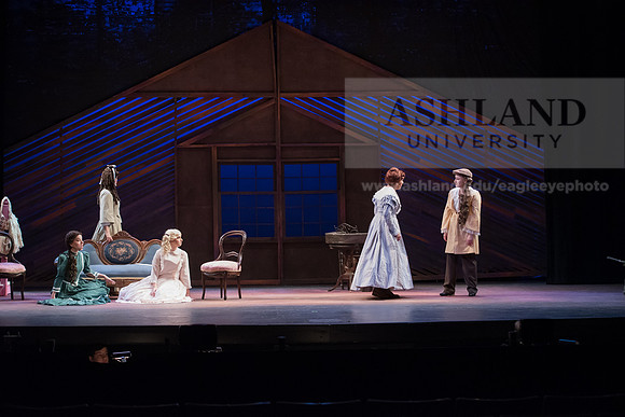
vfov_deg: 19.5
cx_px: 312
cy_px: 208
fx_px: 1216
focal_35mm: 70
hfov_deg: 28.8
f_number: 4
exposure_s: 1/320
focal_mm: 70
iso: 5000
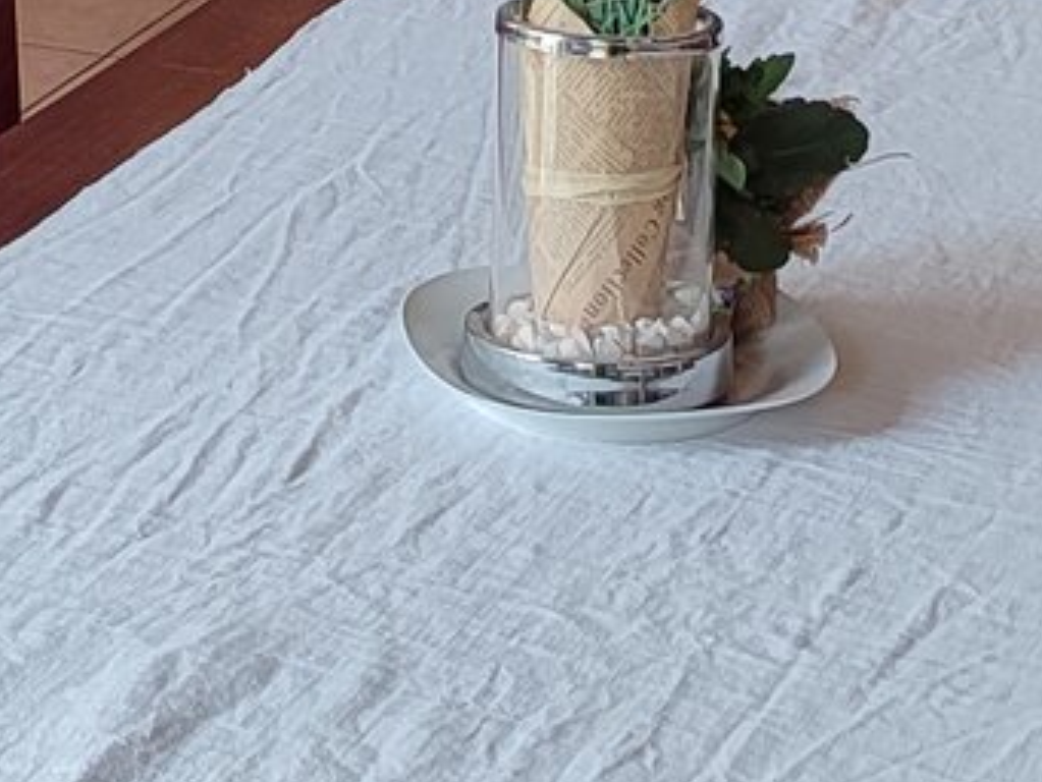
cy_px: -663
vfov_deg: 9.4
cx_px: 406
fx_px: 4517
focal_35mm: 150
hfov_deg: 13.2
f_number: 1.89
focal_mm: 5.95
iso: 88
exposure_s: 1/100
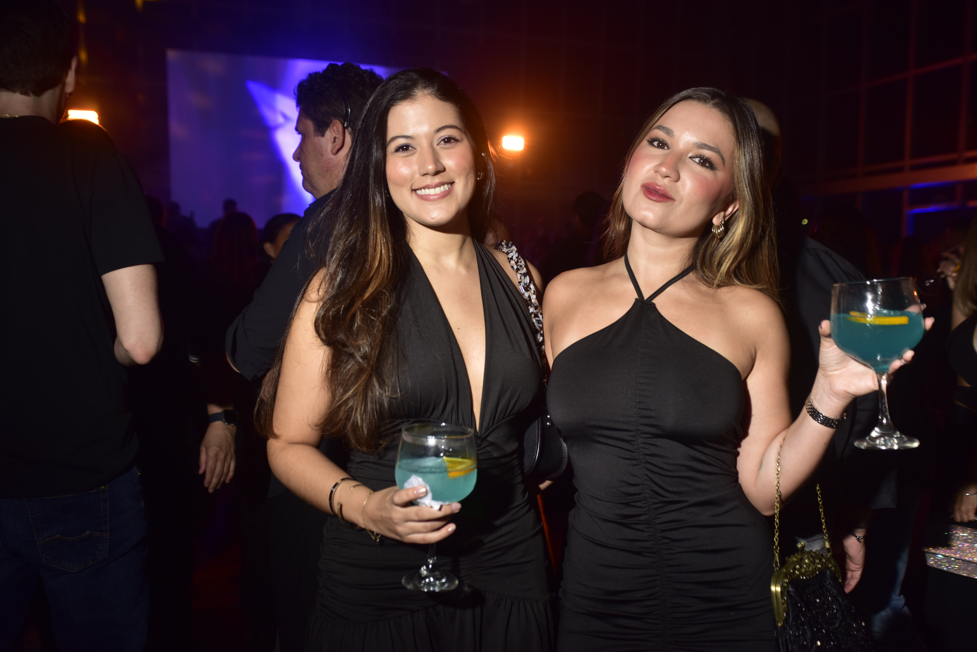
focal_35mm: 36
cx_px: 488
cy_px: 326
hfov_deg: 53.1
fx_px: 977
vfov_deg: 36.9
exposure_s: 1/160
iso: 320
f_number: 3.5
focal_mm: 36
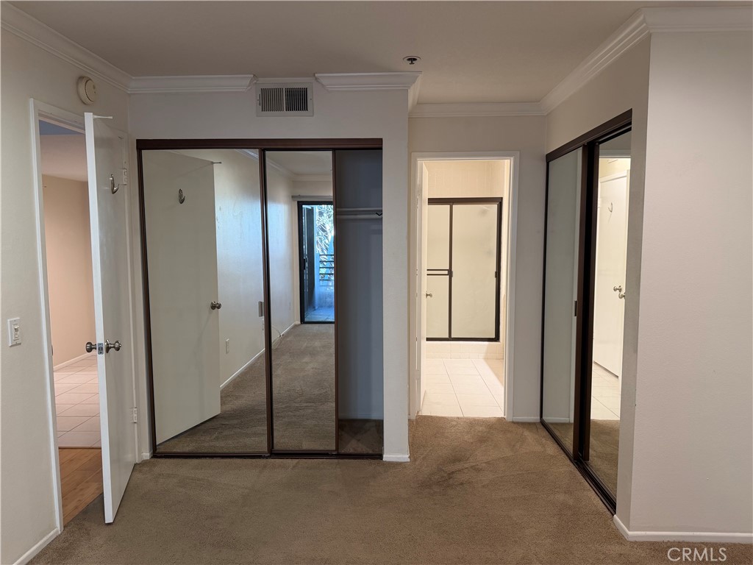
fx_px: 522
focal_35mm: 24
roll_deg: +0.5
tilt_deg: -5.2
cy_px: 282
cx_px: 376
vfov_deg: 56.8
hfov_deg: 71.6
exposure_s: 1/60
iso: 125
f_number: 1.78
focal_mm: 6.76
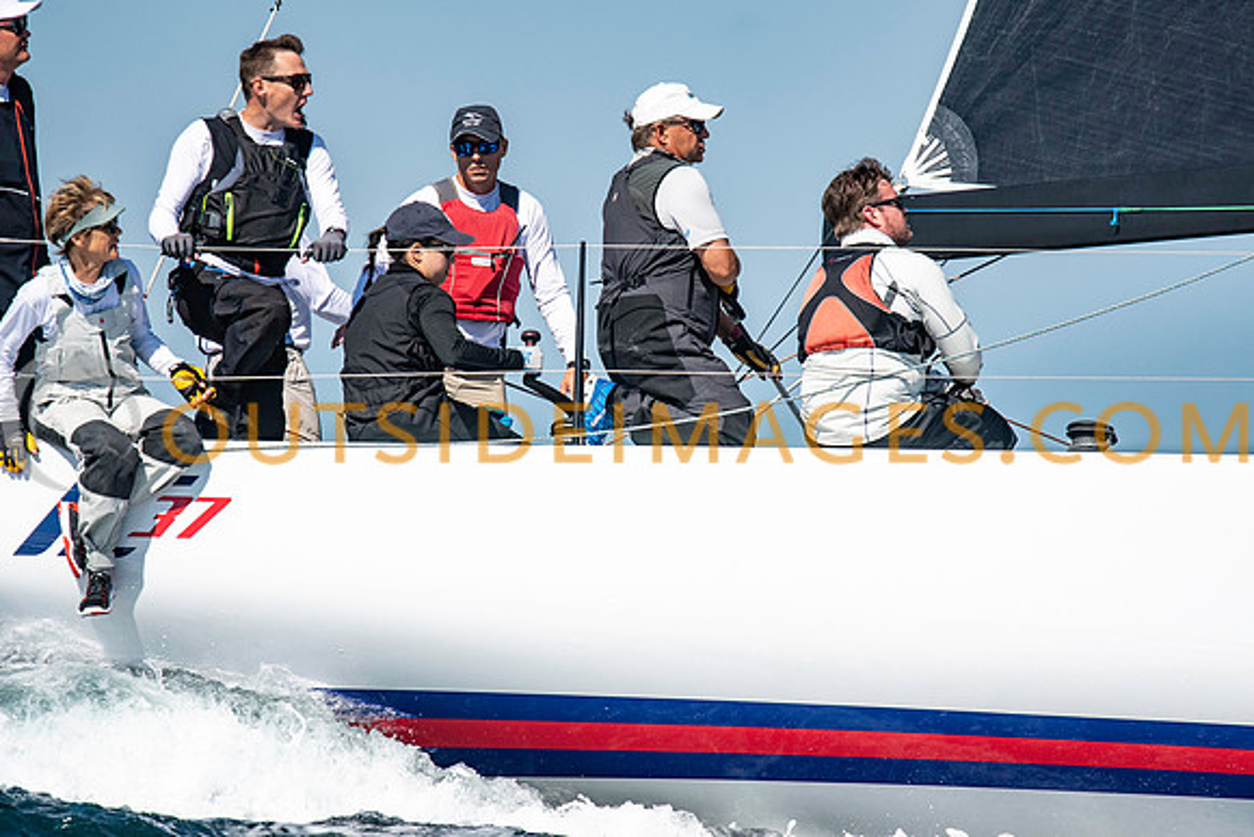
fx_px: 15678
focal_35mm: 450
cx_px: 627
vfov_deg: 3.1
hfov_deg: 4.6
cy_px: 418
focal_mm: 300
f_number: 5
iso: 320
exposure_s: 1/4000
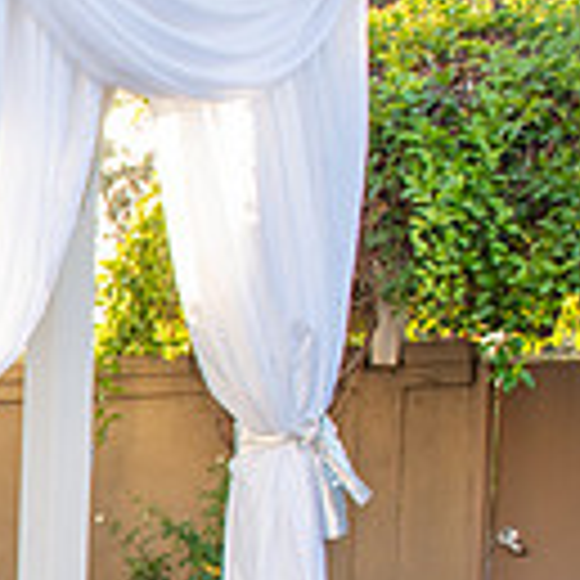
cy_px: 713
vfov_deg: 17.1
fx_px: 1839
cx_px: -629
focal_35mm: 97
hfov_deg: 14.4
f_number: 4.5
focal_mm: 24
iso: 200
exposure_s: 1/160
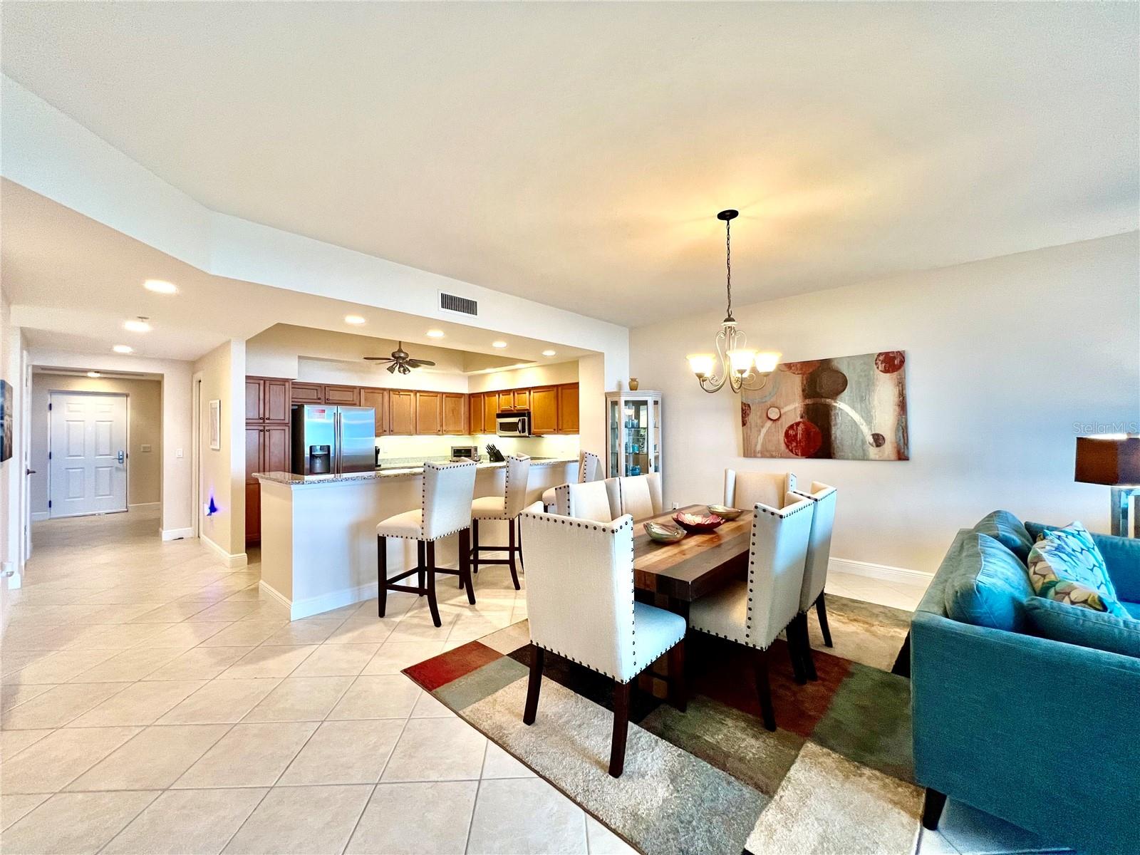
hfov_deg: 106.2
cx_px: 570
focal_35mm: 13
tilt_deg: +0.9
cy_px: 428
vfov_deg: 89.9
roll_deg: +0.3
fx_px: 428
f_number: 1.8
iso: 160
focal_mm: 1.57
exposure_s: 1/60
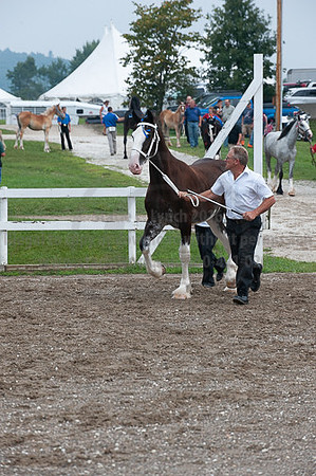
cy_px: 238
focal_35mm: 180
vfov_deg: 11.4
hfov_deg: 7.6
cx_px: 158
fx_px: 2375
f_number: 5.6
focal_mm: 180
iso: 640
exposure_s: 1/1000
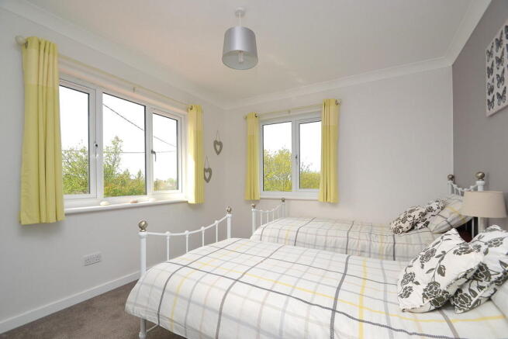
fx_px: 212
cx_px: 254
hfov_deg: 100.4
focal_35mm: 15
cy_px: 170
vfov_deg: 77.4
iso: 100
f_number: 5.6
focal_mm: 10
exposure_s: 1/125
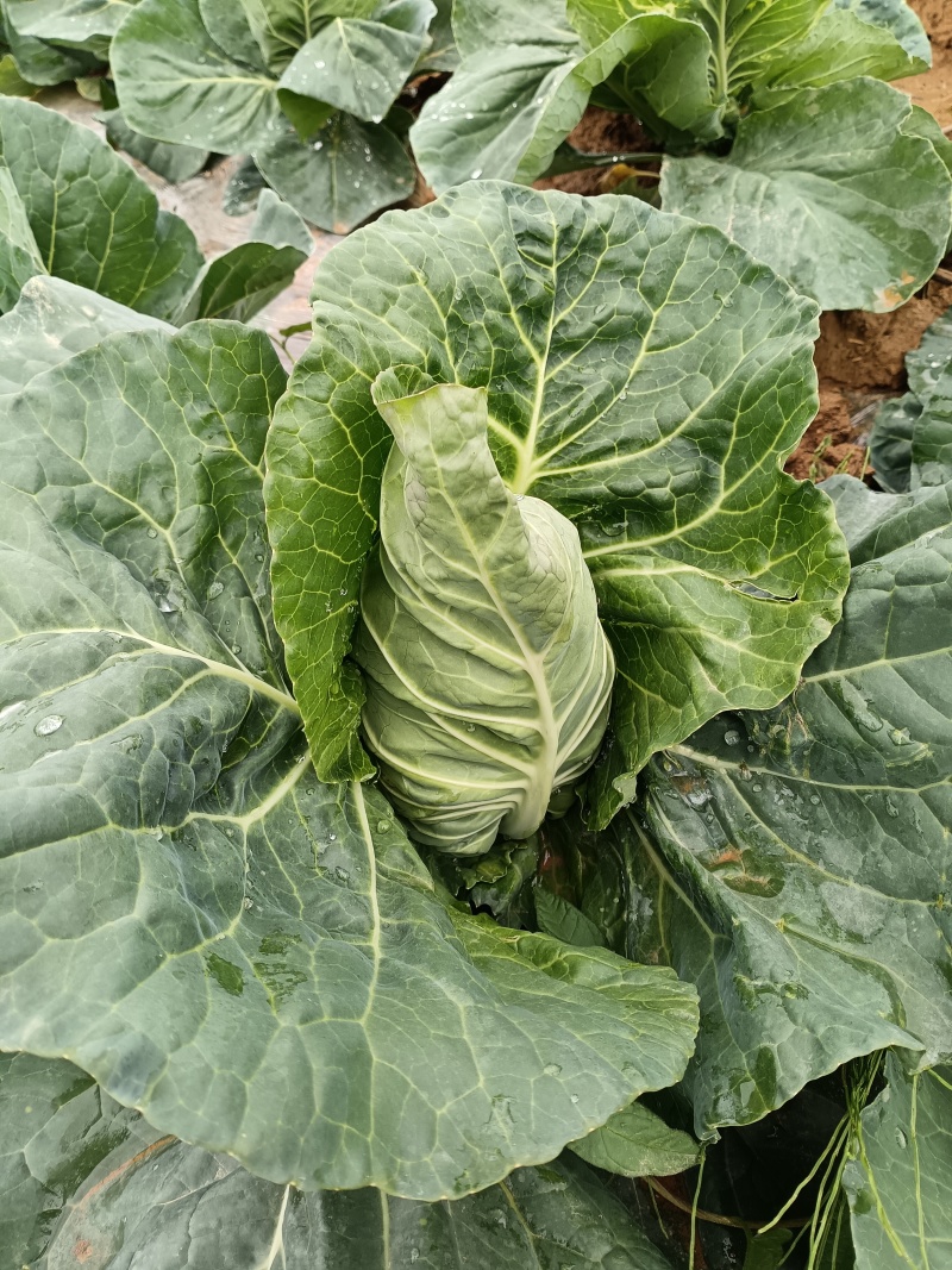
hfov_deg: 51.3
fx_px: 990
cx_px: 476
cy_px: 635
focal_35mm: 27
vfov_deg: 65.3
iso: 163
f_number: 1.8
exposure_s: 1/100
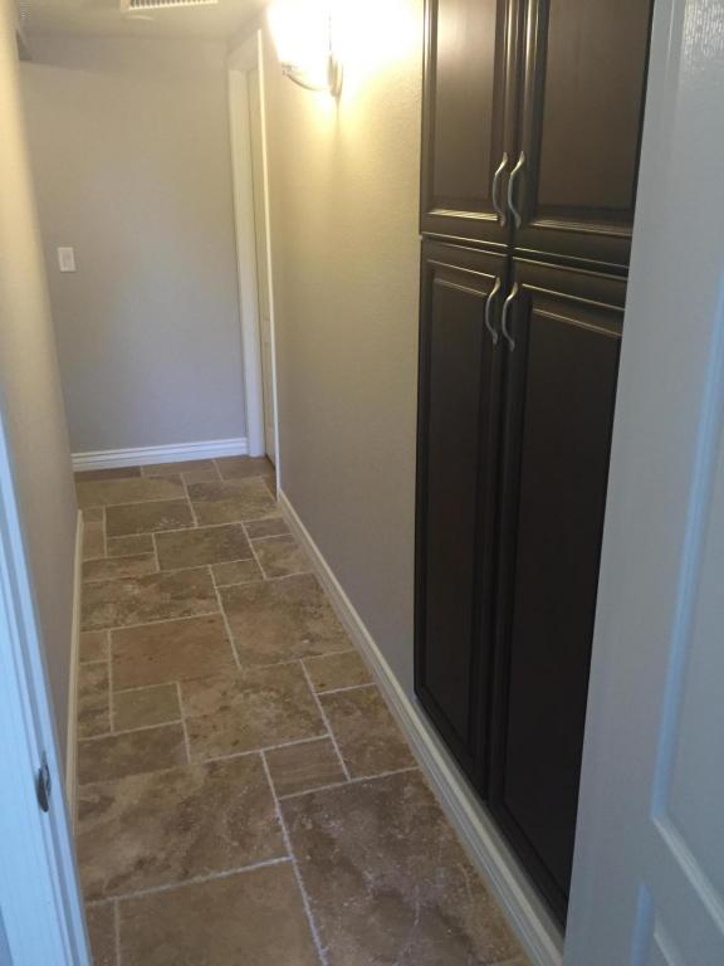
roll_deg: +1.3
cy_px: 483
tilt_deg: -17.8
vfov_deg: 61.7
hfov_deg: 48.2
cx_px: 362
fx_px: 809
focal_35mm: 29
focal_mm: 4.15
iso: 250
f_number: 2.2
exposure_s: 1/33
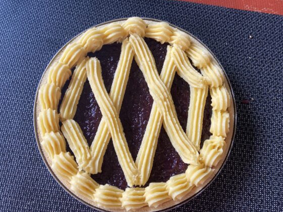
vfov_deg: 45.4
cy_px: 109
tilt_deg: -77.8
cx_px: 152
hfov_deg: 58.3
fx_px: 253
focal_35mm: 31
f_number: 1.8
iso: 125
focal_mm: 4.25
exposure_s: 1/121
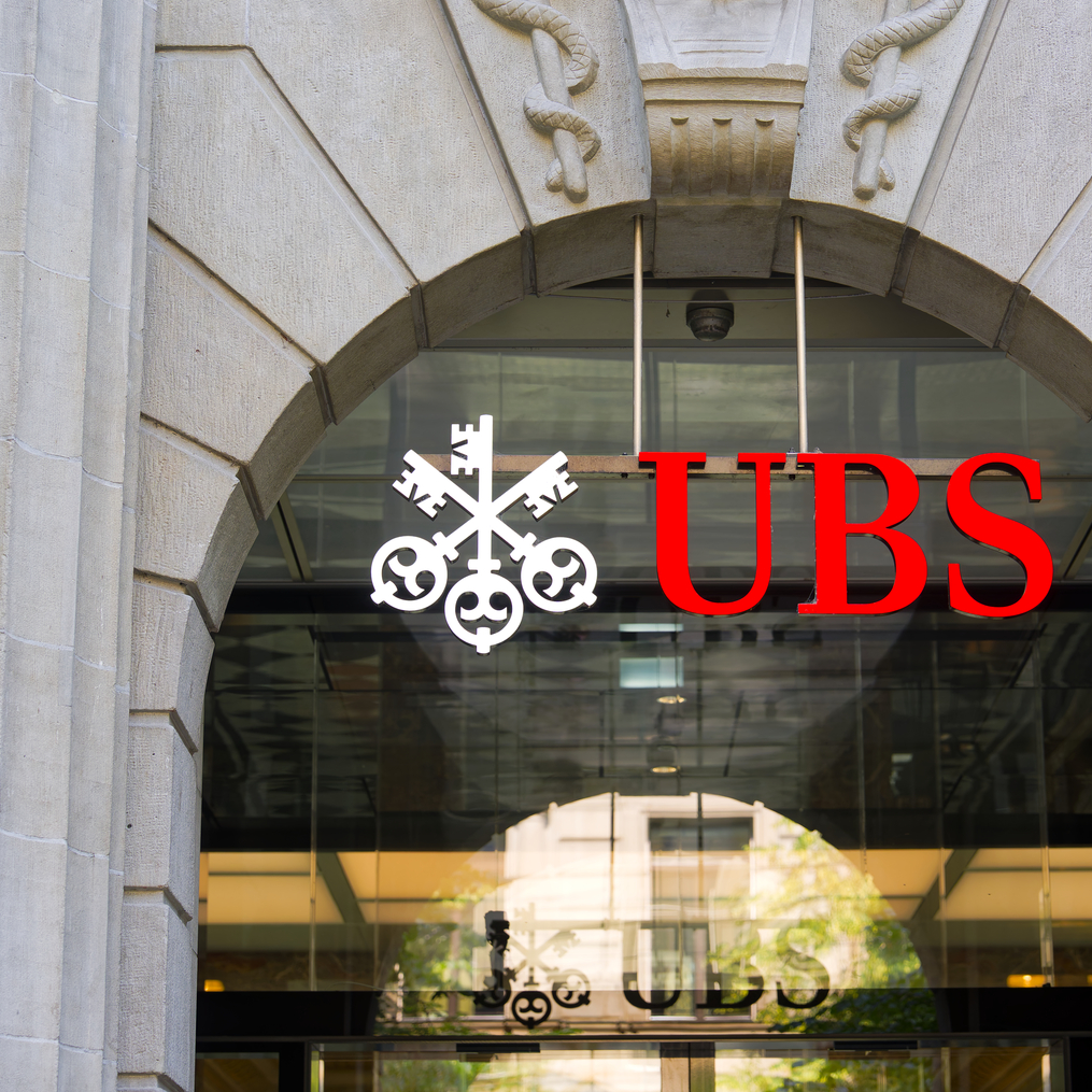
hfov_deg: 19.2
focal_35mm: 90
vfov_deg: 19.3
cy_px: 542
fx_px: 3212
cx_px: 719
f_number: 4
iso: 250
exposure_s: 1/160
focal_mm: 70
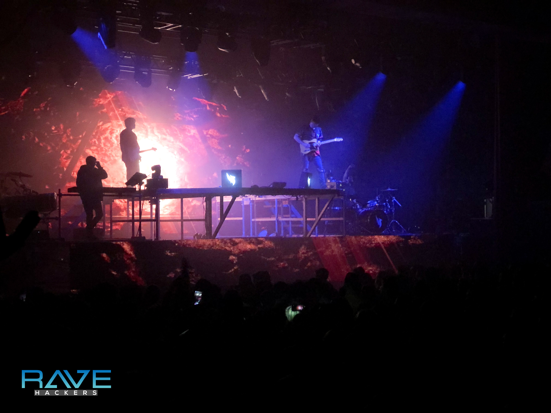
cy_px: 206
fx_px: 907
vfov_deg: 25.7
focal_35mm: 57
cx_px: 276
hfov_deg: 33.8
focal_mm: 6.6
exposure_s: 1/30
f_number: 2.8
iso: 250
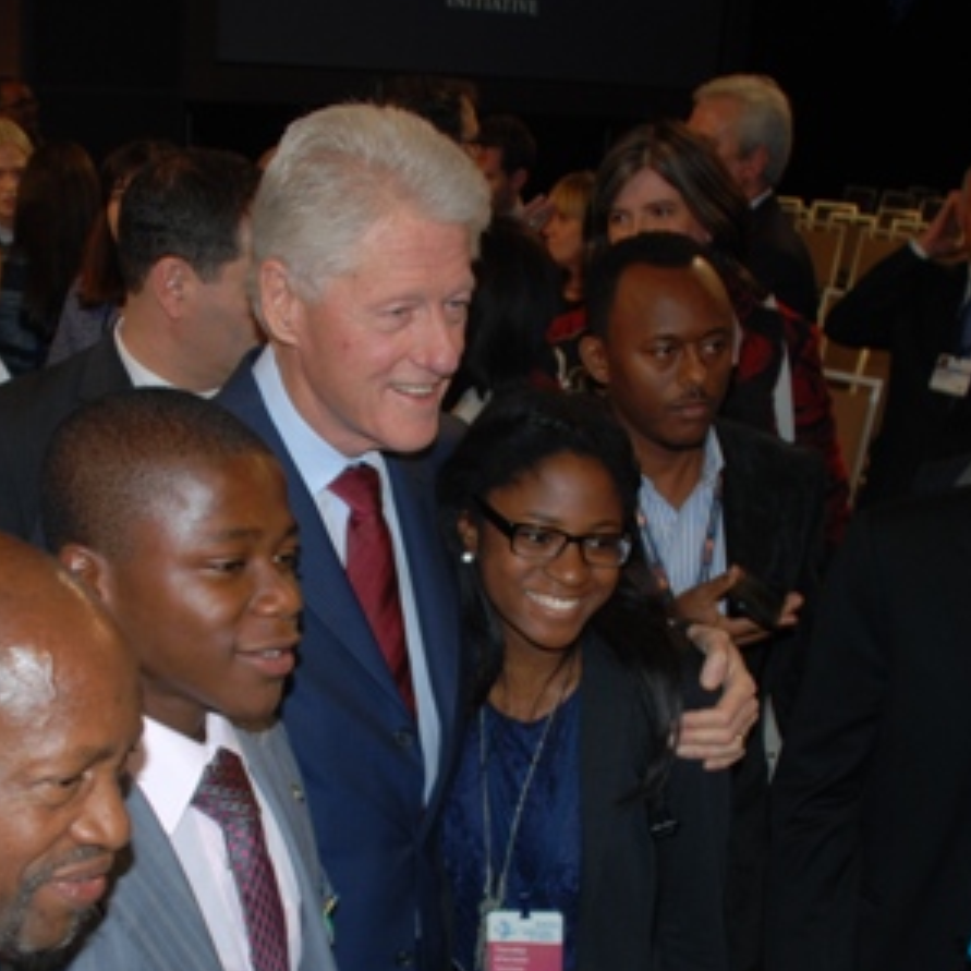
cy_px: 687
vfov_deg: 30.7
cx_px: 366
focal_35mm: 55
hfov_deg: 31.0
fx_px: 1745
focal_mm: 20
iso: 100
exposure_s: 1/60
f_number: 3.8
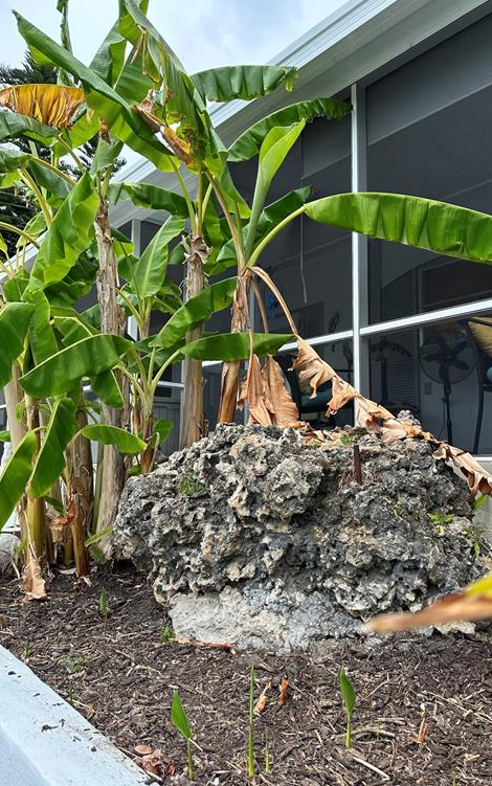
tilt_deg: +7.9
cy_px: 386
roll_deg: -1.3
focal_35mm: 26
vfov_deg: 70.4
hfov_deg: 47.6
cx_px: 270
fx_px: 557
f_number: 1.78
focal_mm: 6.86
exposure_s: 1/1692
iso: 80
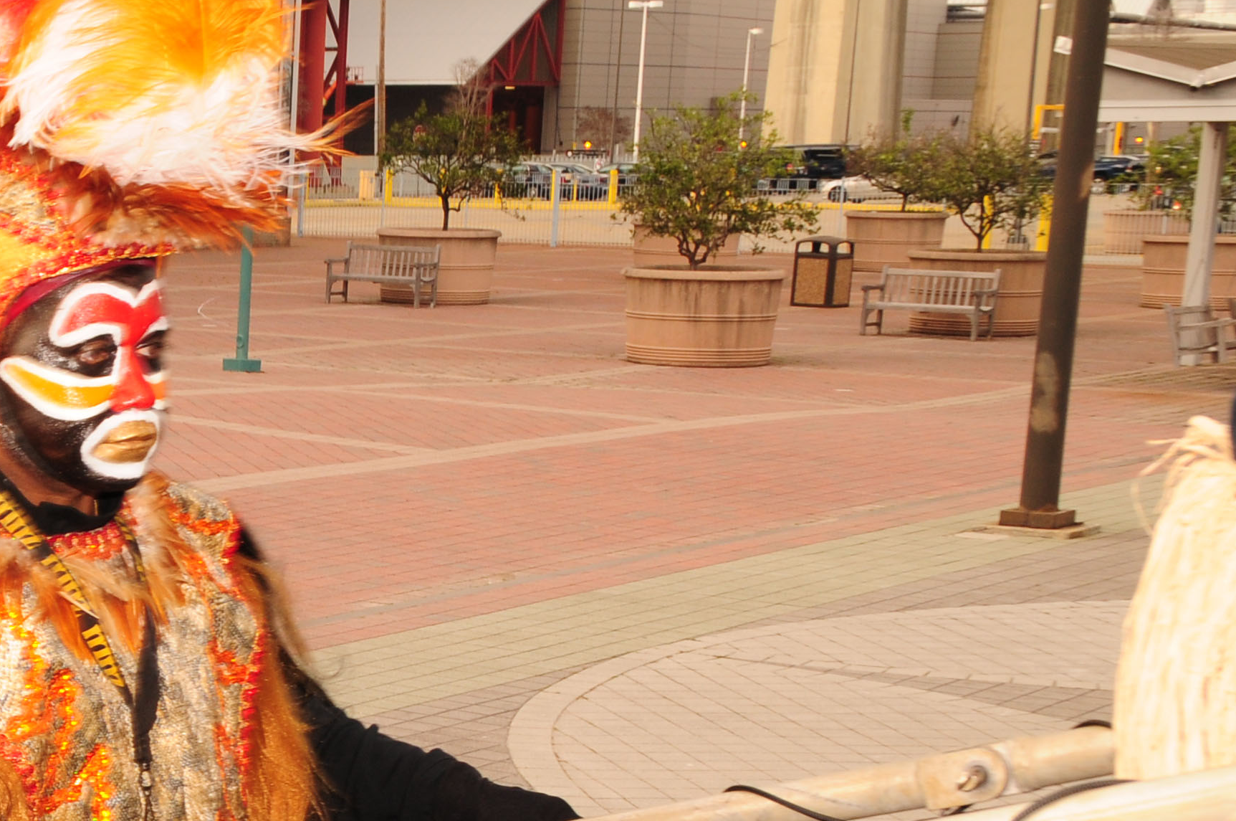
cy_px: 907
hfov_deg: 20.3
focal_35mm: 93
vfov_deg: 14.3
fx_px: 3197
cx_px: -290
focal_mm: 25
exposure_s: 1/50
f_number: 11
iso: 200
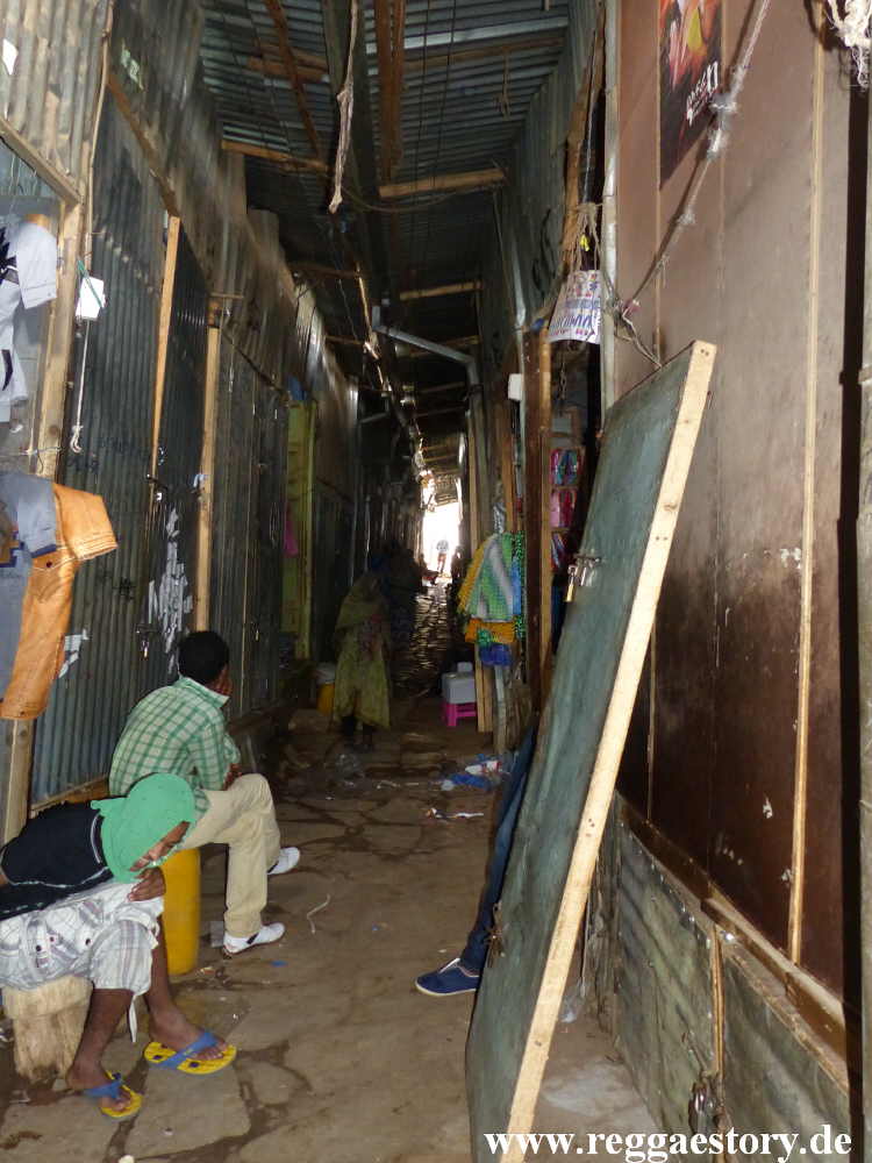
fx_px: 840
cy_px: 582
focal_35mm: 25
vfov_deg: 69.4
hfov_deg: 54.9
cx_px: 436
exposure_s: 1/60
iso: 400
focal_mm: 4.5
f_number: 2.8
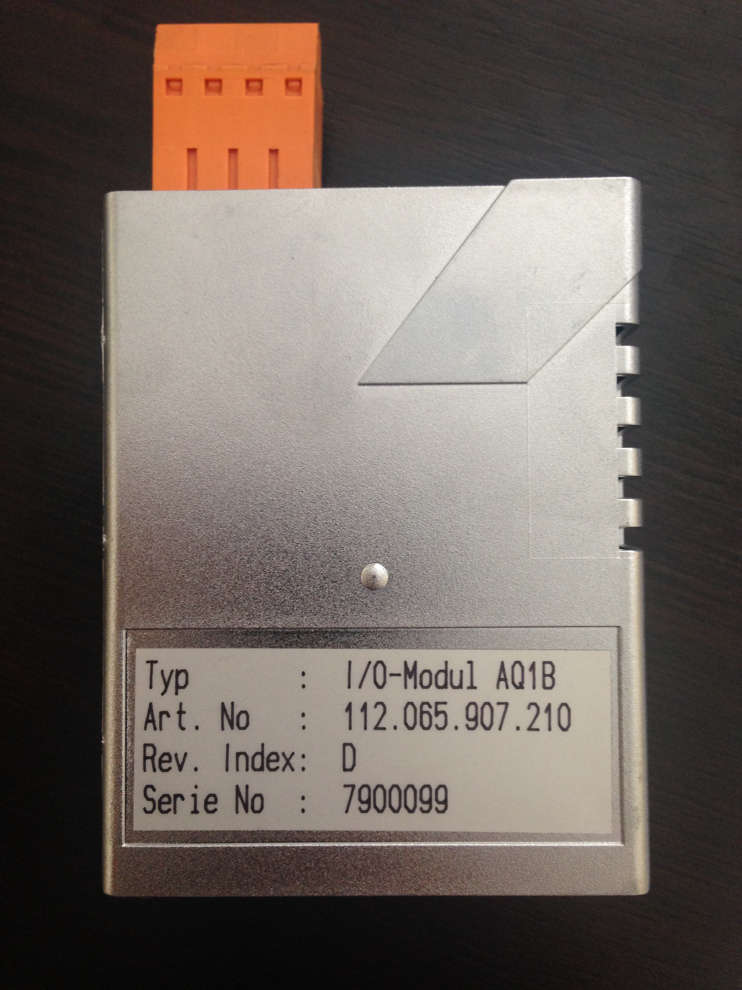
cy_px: 495
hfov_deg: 42.9
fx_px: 943
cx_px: 371
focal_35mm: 33
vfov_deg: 55.4
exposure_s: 1/20
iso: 100
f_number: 2.4
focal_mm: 4.12
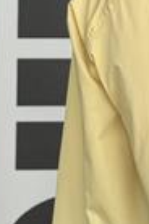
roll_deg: -0.4
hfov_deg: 7.0
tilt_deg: +4.3
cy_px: 4
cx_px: 199
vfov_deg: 10.6
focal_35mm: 193
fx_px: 1198
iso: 50
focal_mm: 6.76
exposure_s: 1/122
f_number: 1.78
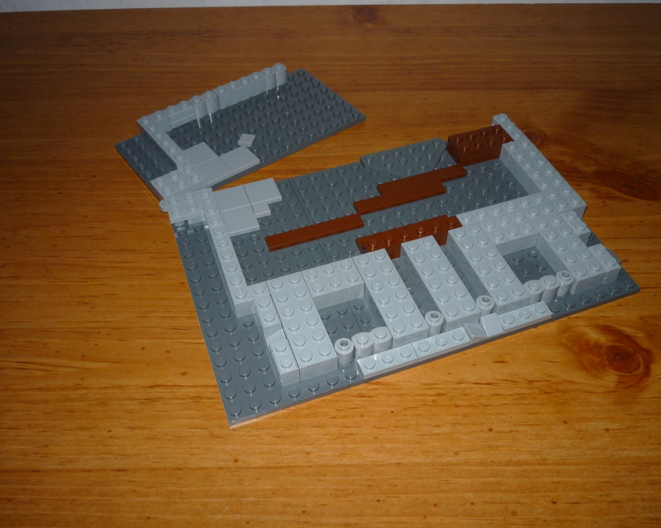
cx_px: 352
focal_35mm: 34
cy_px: 268
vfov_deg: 43.3
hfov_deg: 52.8
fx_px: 665
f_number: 4
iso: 100
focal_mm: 5.2
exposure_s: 1/30
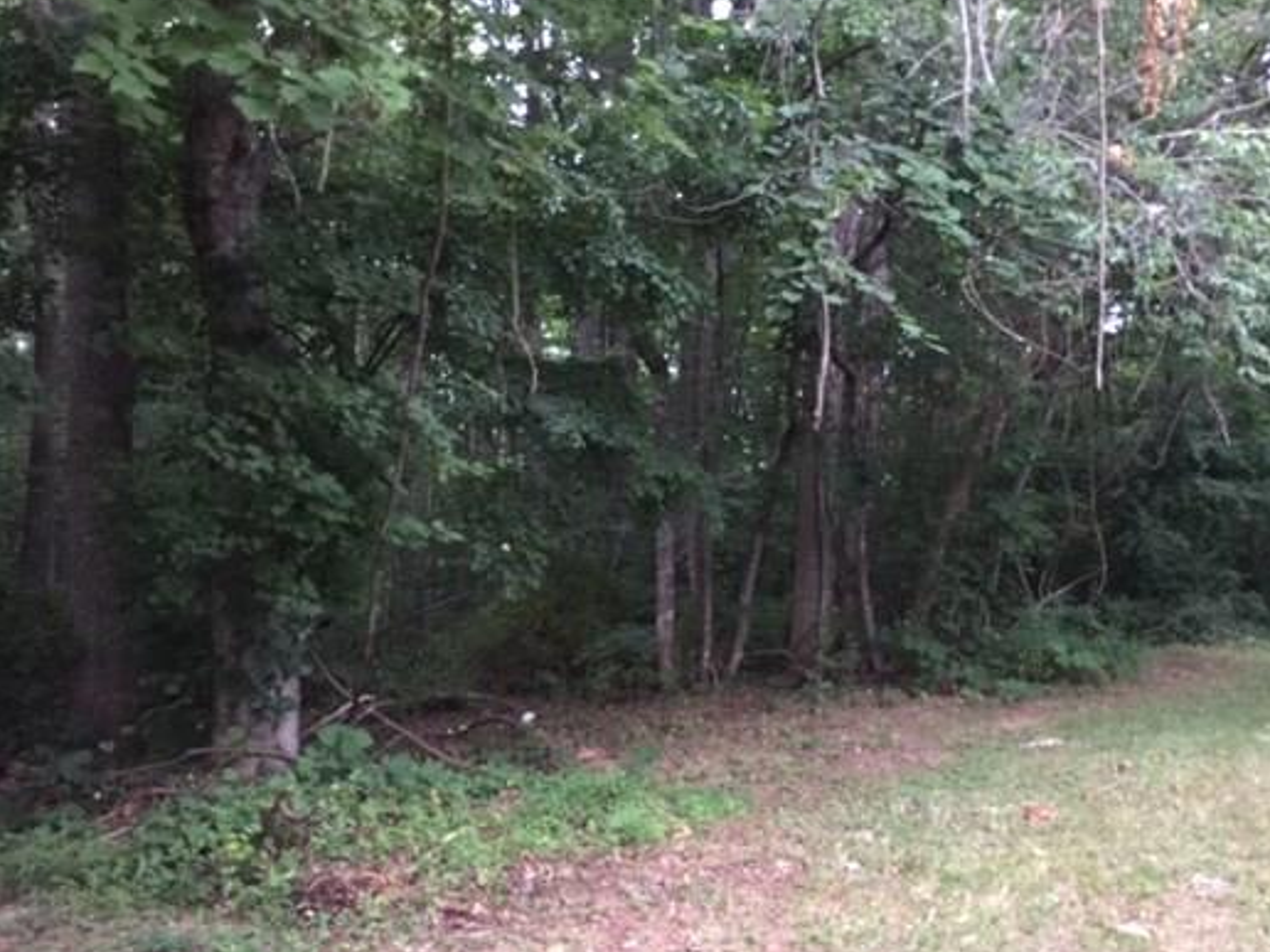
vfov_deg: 39.6
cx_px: 743
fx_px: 1321
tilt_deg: -2.6
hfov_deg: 51.1
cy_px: 551
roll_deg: -2.7
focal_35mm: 36
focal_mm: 4.15
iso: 100
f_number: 2.2
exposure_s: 1/4
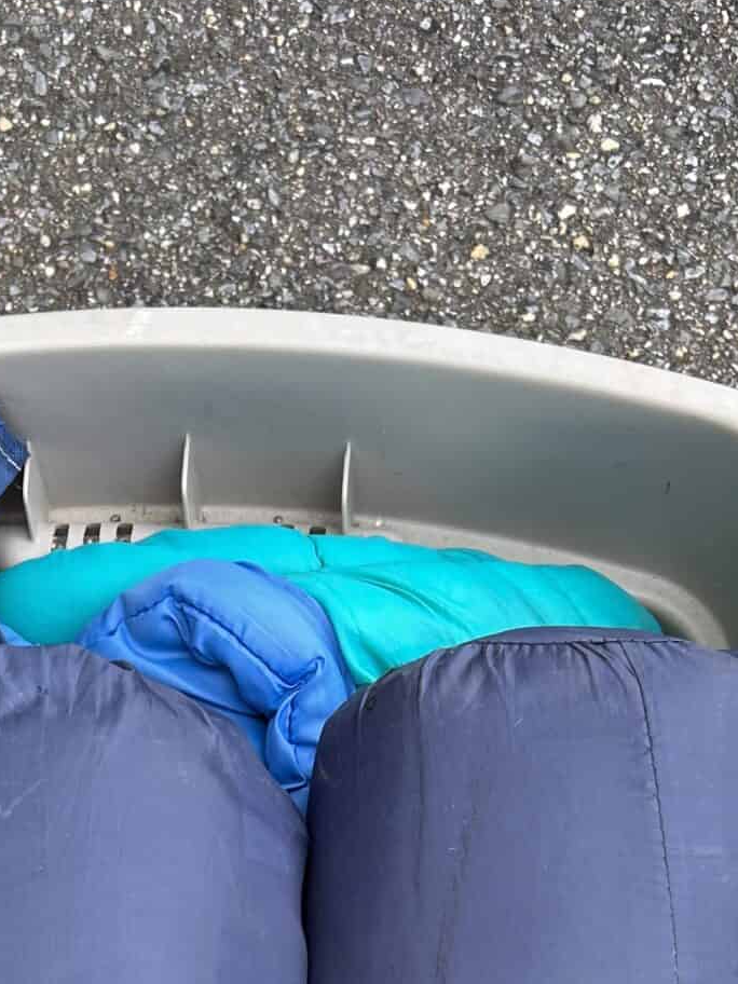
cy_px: 1228
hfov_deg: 20.0
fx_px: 2075
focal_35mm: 73
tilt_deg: -76.8
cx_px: 161
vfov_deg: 23.9
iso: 50
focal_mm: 5.7
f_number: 1.5
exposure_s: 1/121
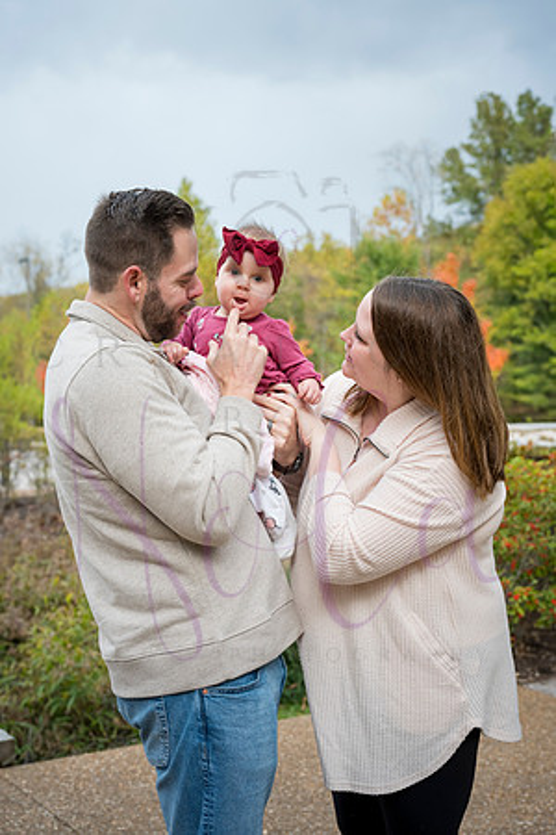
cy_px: 418
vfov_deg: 41.1
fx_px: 1112
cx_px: 278
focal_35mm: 48
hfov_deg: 28.1
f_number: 4.5
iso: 400
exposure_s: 1/500
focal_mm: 48
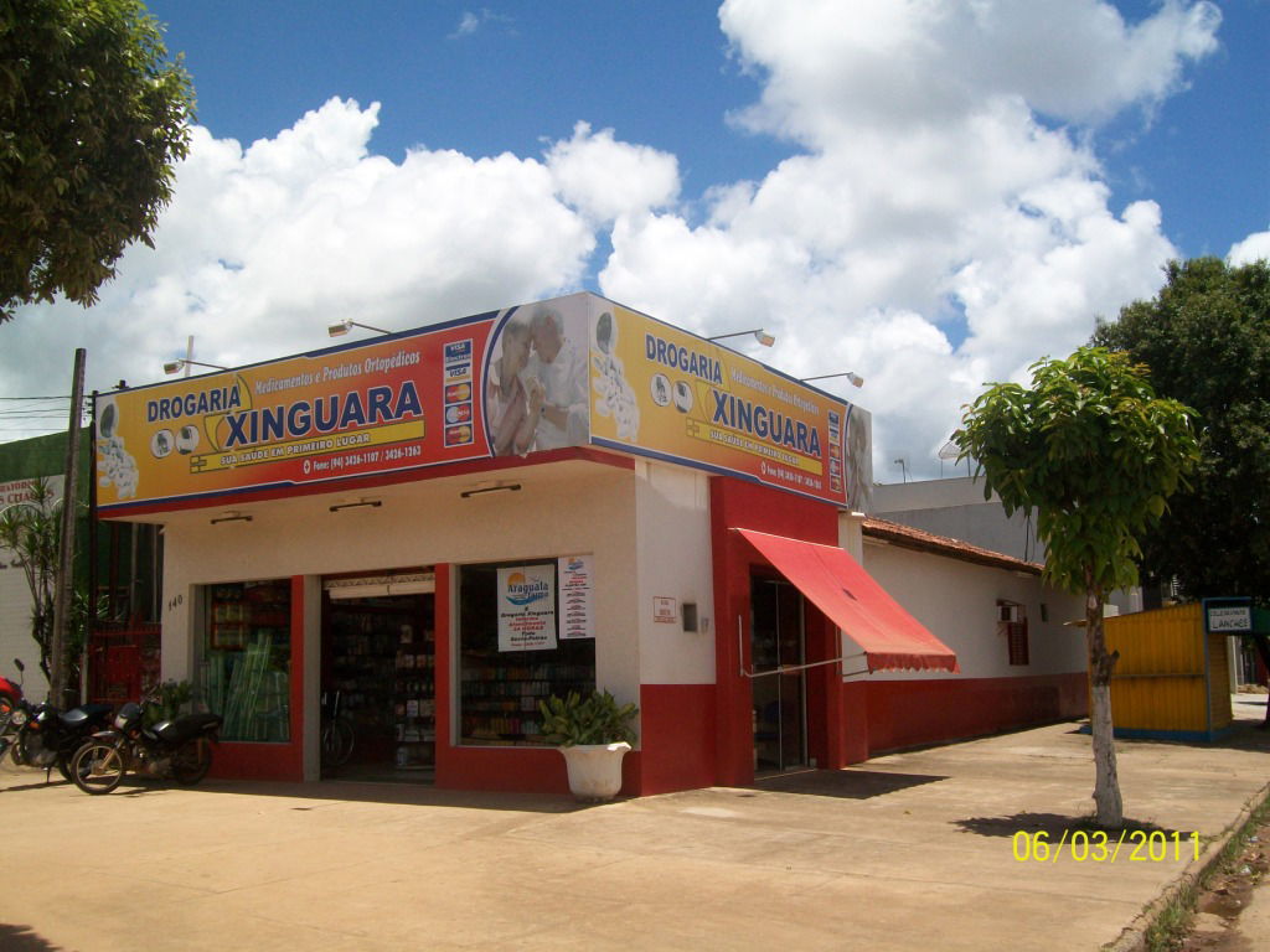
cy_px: 476
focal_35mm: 34
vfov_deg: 41.8
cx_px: 635
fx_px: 1247
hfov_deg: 54.0
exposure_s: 1/640
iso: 64
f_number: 4.9
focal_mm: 6.1
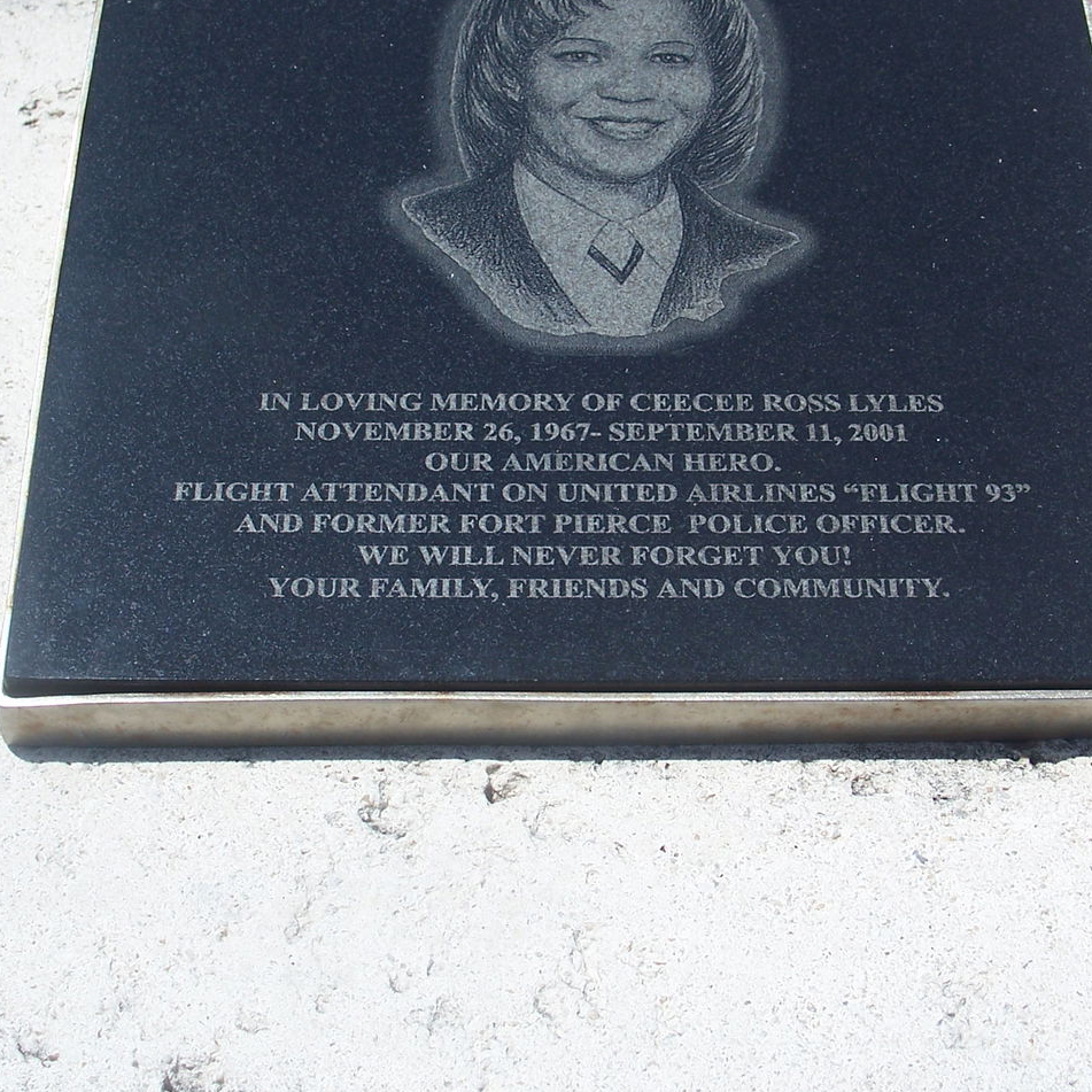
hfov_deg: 26.1
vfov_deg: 26.1
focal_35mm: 66
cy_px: 451
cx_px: 545
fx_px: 2356
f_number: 4
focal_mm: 7.8
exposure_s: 1/1000
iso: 64
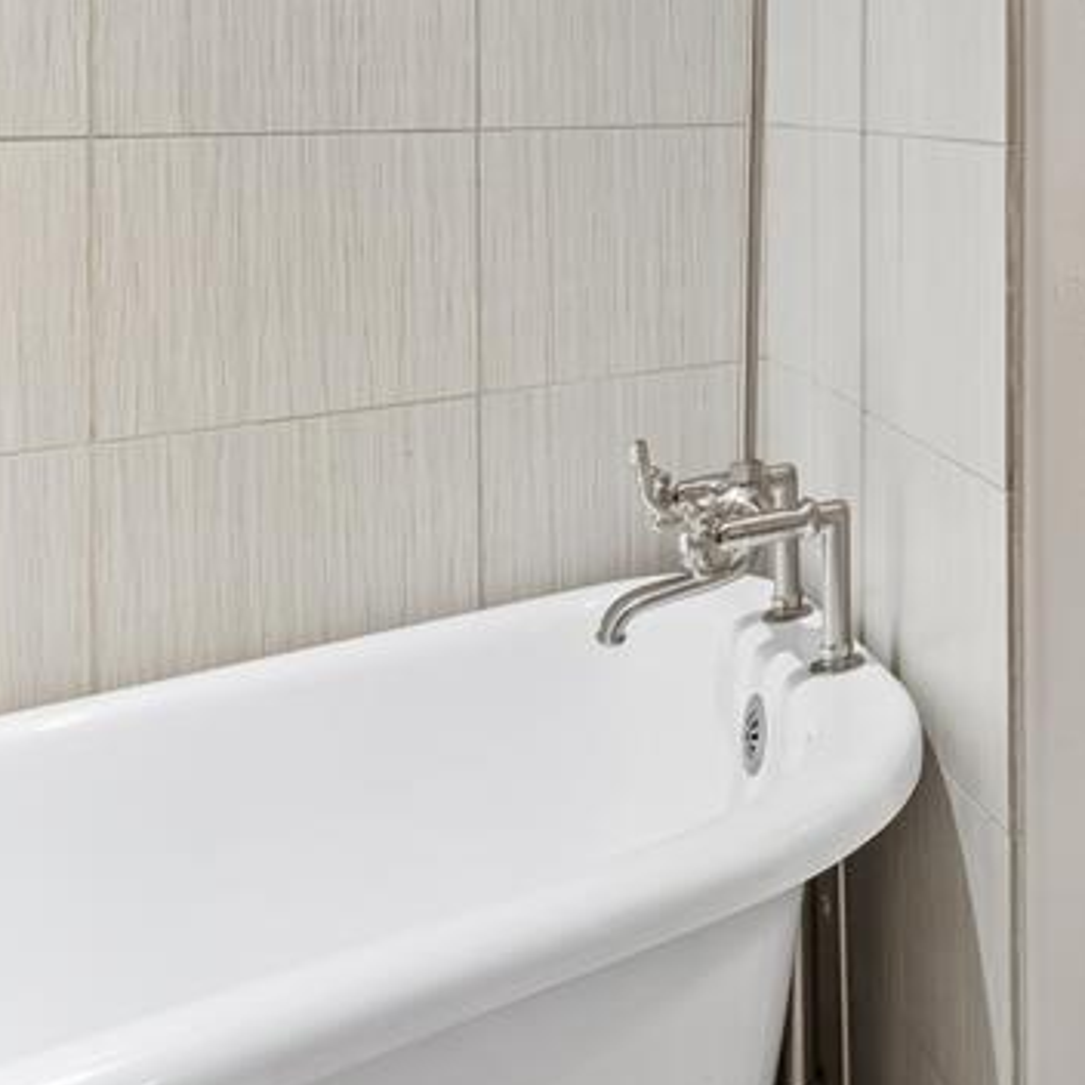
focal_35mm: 37
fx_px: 1312
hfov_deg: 30.3
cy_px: 55
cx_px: 1546
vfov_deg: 40.5
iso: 200
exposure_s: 1/25
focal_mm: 10
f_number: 8
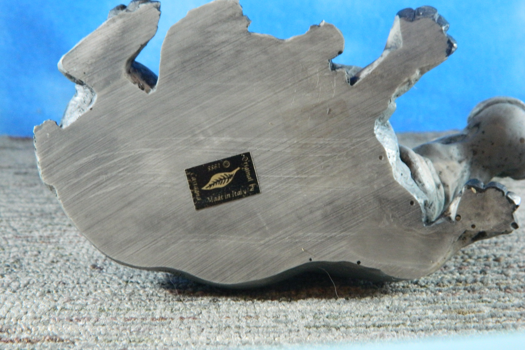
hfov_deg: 33.4
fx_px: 875
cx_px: 261
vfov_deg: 22.6
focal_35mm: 60
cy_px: 155
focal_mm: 10.2
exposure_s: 1/15
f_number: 3.8
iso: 400
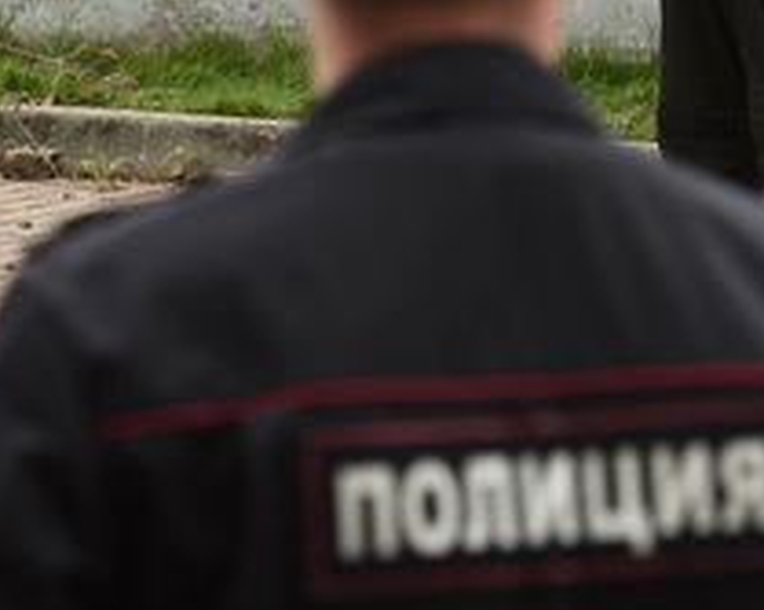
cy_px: 22
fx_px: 8679
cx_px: 307
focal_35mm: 384
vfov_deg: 4.0
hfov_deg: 5.0
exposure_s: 1/320
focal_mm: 122
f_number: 6.3
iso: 400
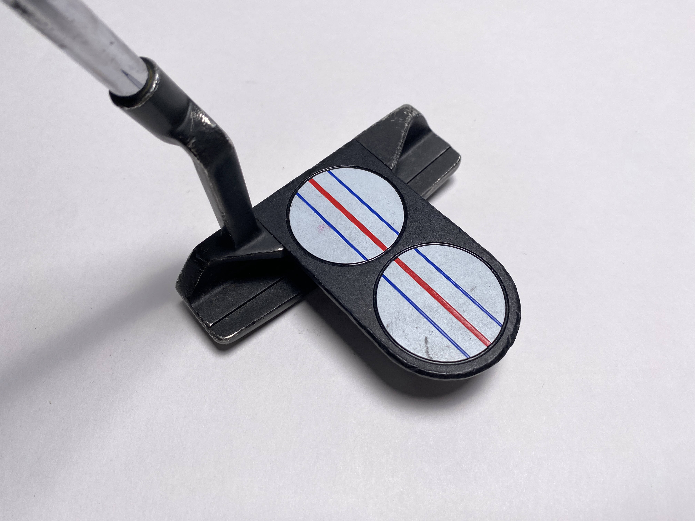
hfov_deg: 67.3
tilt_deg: -58.6
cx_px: 348
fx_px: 522
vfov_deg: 53.1
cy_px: 260
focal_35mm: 26
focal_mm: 4.25
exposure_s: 1/949
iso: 32
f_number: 1.8
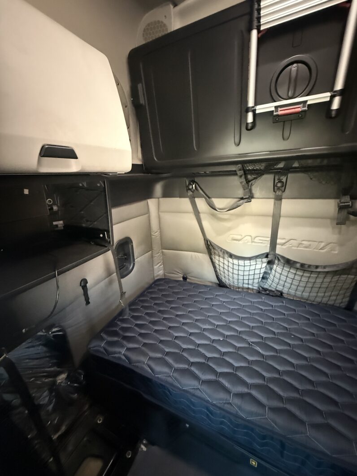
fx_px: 192
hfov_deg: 85.7
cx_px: 178
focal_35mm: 14
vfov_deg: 102.1
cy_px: 238
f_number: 2.2
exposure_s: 1/33
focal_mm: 2.22
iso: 1600
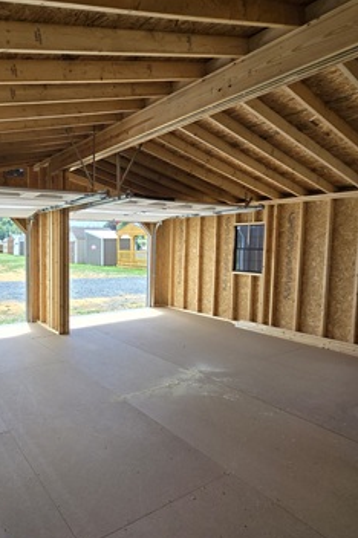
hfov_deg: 57.0
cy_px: 272
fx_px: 299
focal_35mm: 20
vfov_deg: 84.0
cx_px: 69
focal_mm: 2.2
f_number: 2.2
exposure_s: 1/405
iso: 50
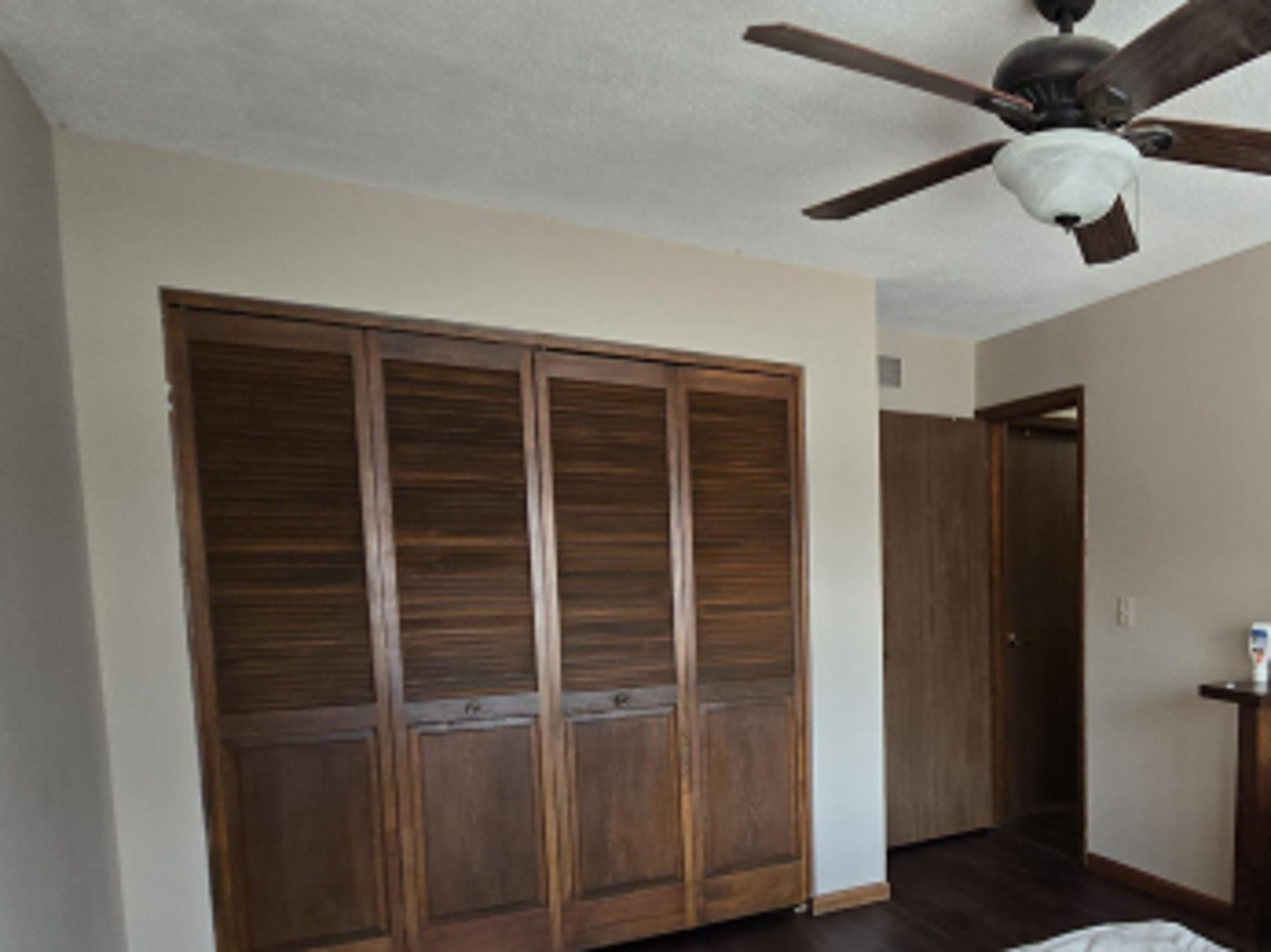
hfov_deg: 61.9
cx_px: 1064
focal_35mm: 25
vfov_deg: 53.2
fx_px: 918
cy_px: 670
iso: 64
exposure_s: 1/60
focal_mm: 2.2
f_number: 2.2
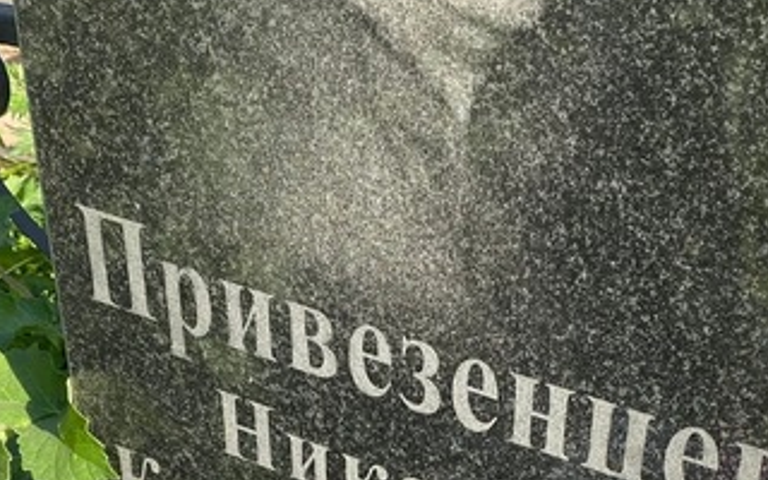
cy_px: 607
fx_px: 1444
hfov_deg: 29.7
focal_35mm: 69
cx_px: 454
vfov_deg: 17.8
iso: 32
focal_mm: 4.25
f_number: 1.8
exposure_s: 1/738
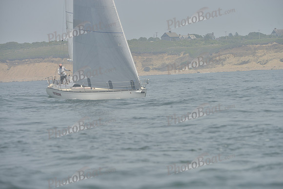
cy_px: 94
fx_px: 1966
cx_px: 142
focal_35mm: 250
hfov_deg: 8.2
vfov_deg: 5.5
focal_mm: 250
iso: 280
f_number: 8
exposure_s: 1/1000
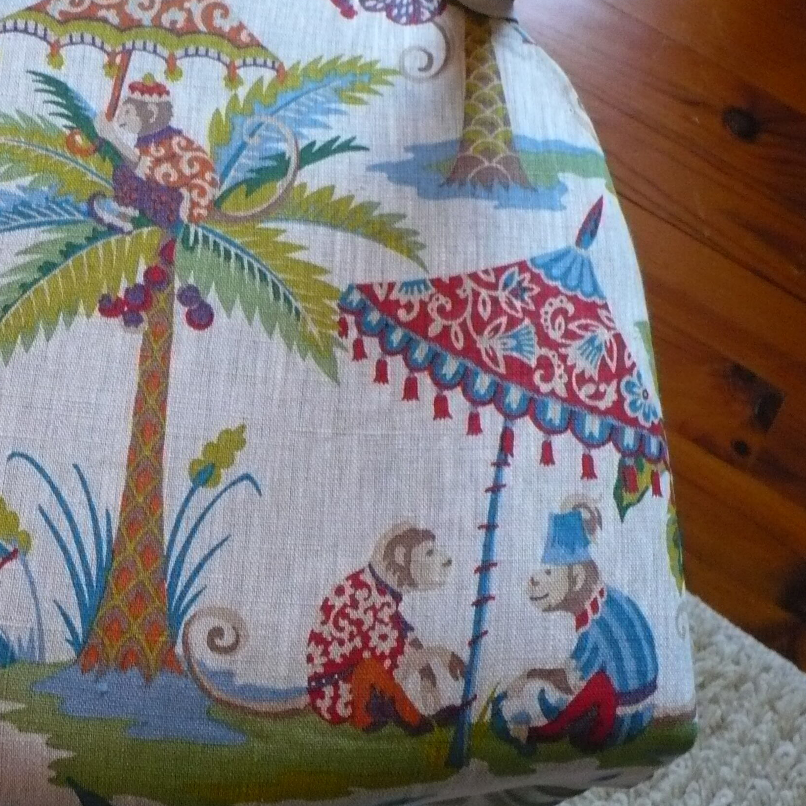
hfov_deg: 27.5
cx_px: 143
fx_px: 1607
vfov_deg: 28.2
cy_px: 408
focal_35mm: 61
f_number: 2.8
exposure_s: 1/30
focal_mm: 6.1
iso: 320
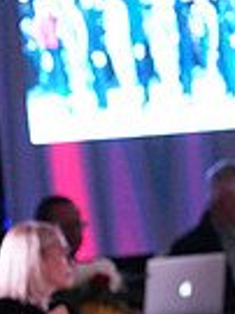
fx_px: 4751
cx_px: -204
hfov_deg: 2.8
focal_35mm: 524
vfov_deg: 3.8
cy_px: 575
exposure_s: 1/400
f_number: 5
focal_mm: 127
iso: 8000
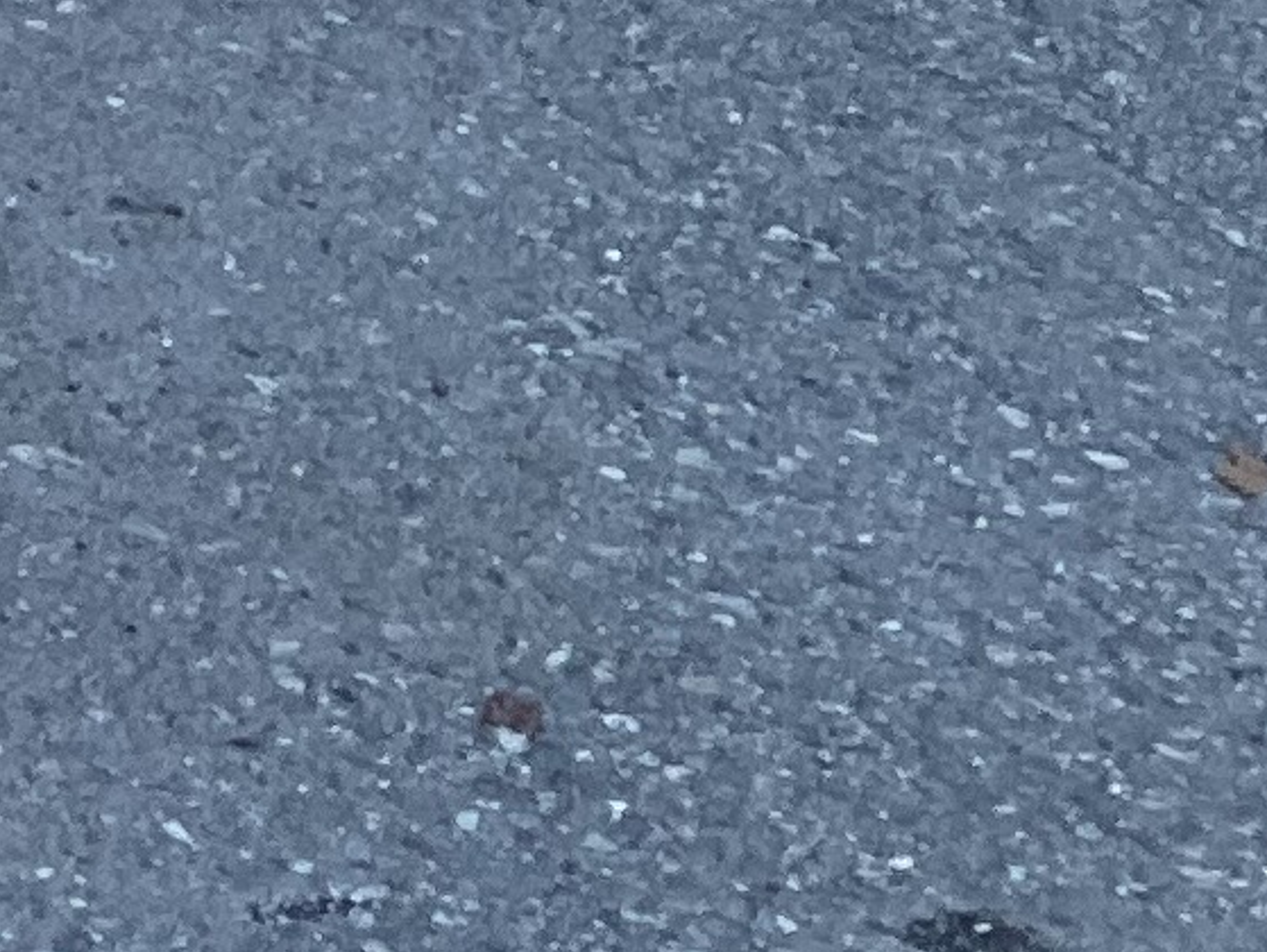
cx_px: -3123
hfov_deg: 7.6
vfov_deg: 6.7
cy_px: -1444
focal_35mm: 209
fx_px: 7655
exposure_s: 1/181
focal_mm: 3
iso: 20
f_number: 1.8
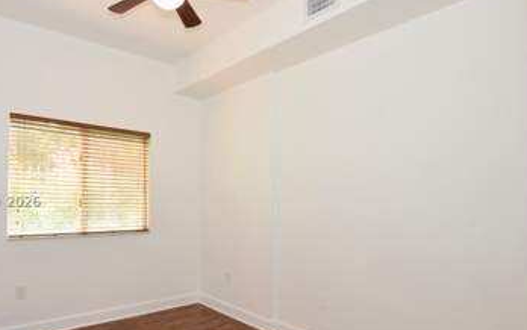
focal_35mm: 21
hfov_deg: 81.2
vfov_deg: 56.8
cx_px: 209
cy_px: 201
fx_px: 302
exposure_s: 1/15
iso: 200
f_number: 8
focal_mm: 10
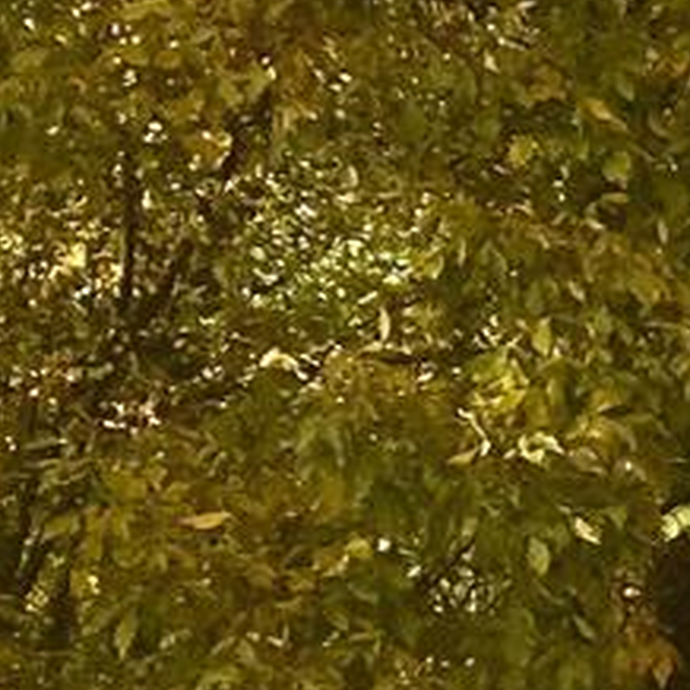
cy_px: 608
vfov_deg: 7.2
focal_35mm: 241
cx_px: 2906
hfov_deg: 6.0
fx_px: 5435
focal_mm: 4.15
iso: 25
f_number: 2.2
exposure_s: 1/769
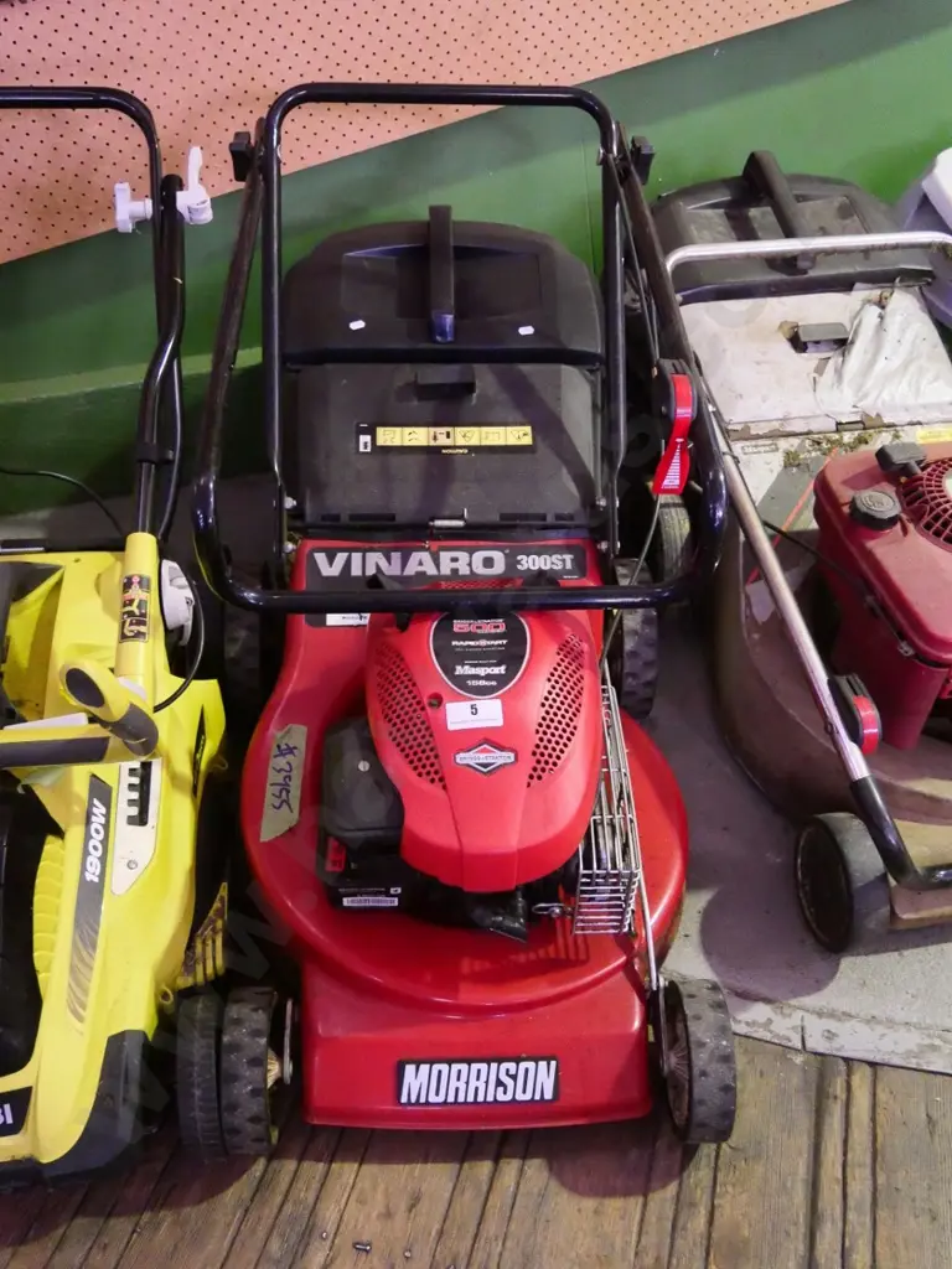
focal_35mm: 34
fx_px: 1247
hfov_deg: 41.8
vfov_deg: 54.0
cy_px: 634
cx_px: 476
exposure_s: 1/80
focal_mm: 17
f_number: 3.9
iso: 6400
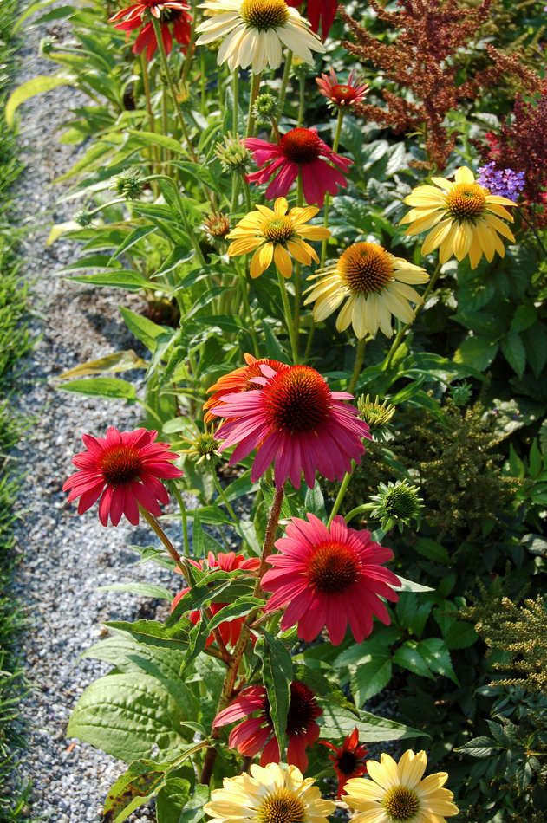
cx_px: 274
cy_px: 412
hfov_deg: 21.5
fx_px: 1439
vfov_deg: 31.9
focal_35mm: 63
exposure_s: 1/160
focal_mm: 42
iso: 200
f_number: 8
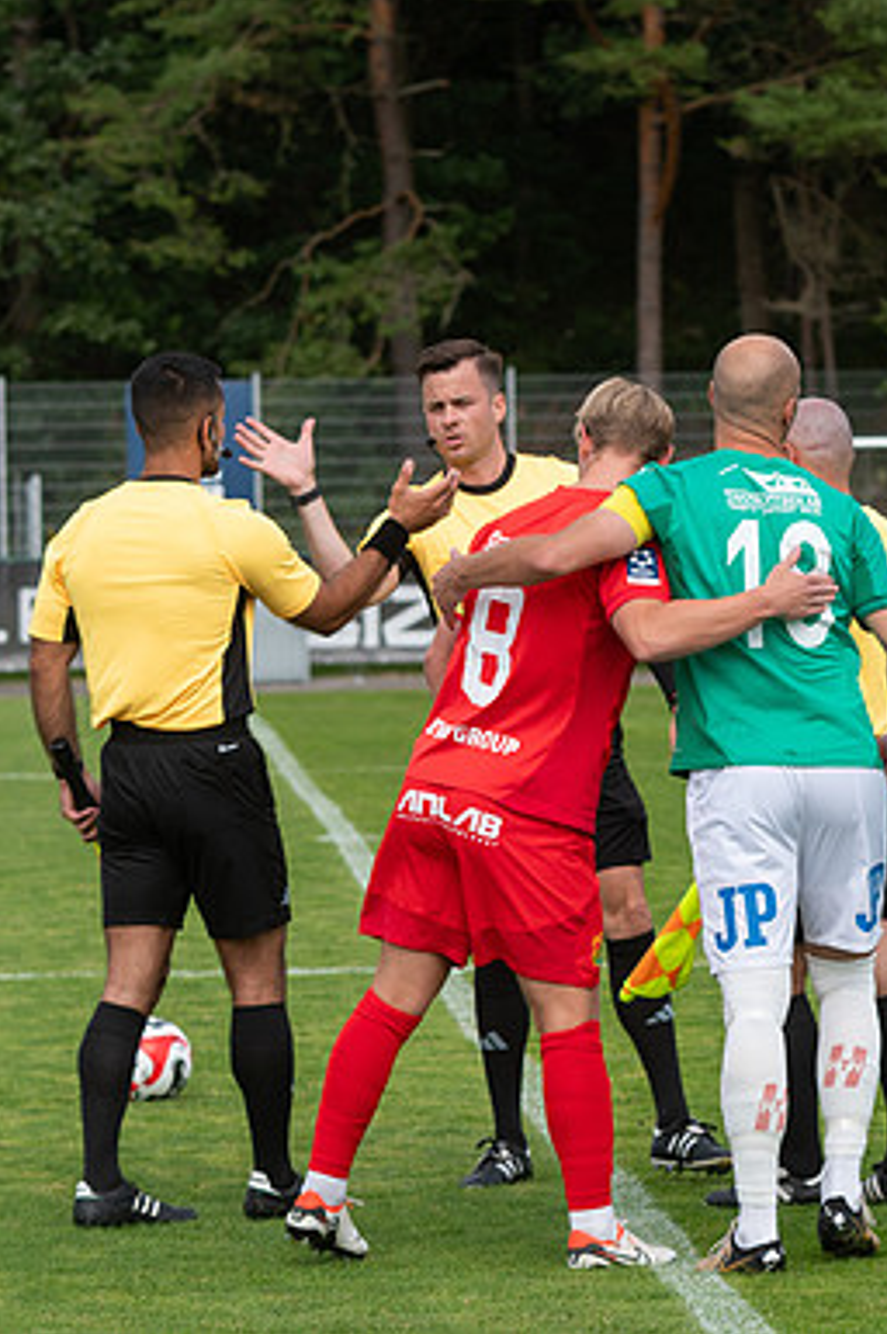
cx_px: 665
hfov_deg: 6.4
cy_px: 667
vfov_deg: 9.6
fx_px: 7960
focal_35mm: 215
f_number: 5
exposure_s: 1/640
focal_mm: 95
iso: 160
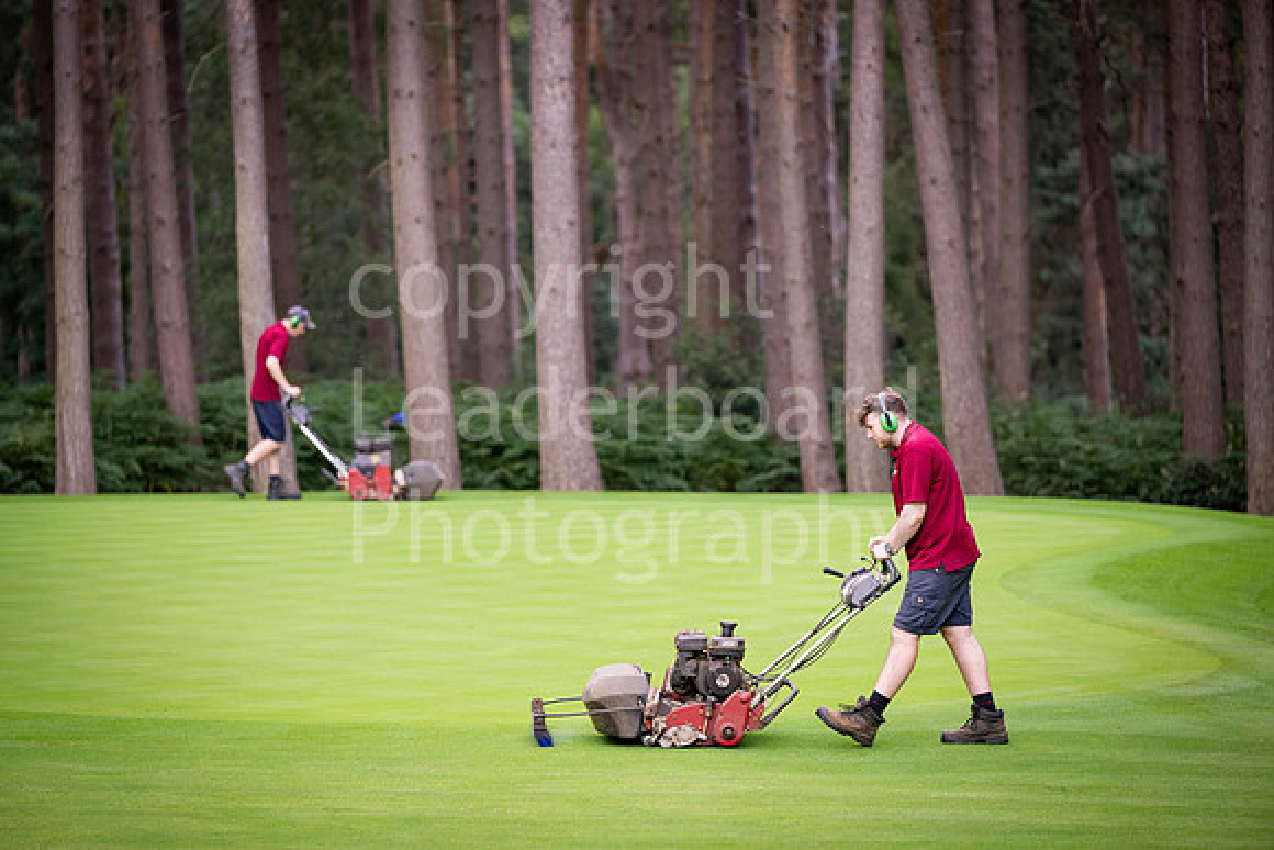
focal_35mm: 200
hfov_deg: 10.3
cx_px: 637
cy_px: 425
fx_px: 7079
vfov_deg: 6.9
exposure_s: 1/320
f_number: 3.5
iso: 1000
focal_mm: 200
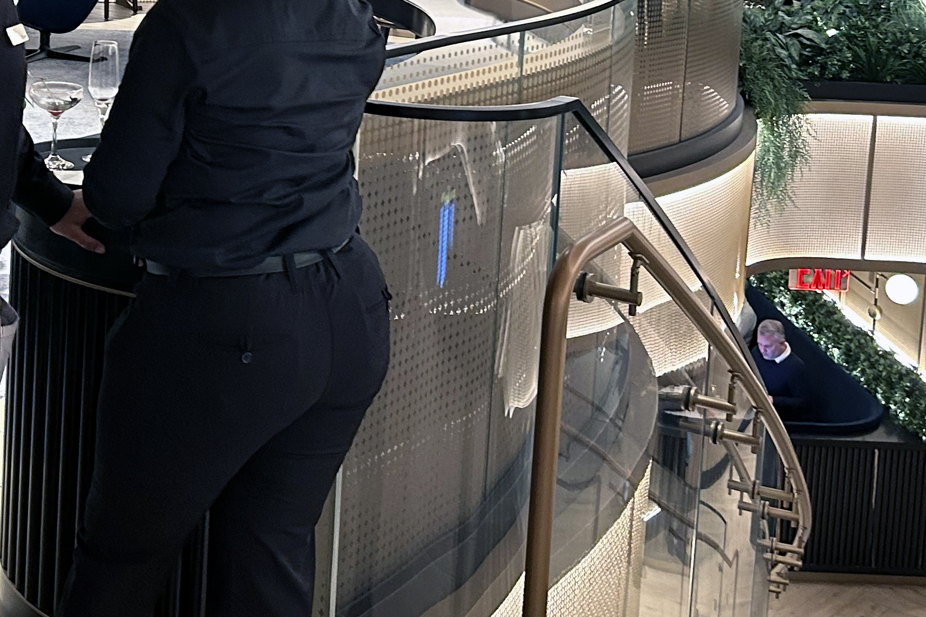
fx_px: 1697
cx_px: 191
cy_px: -39
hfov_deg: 29.8
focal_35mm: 66
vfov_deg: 19.8
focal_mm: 5.7
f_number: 1.5
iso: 250
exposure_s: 1/59
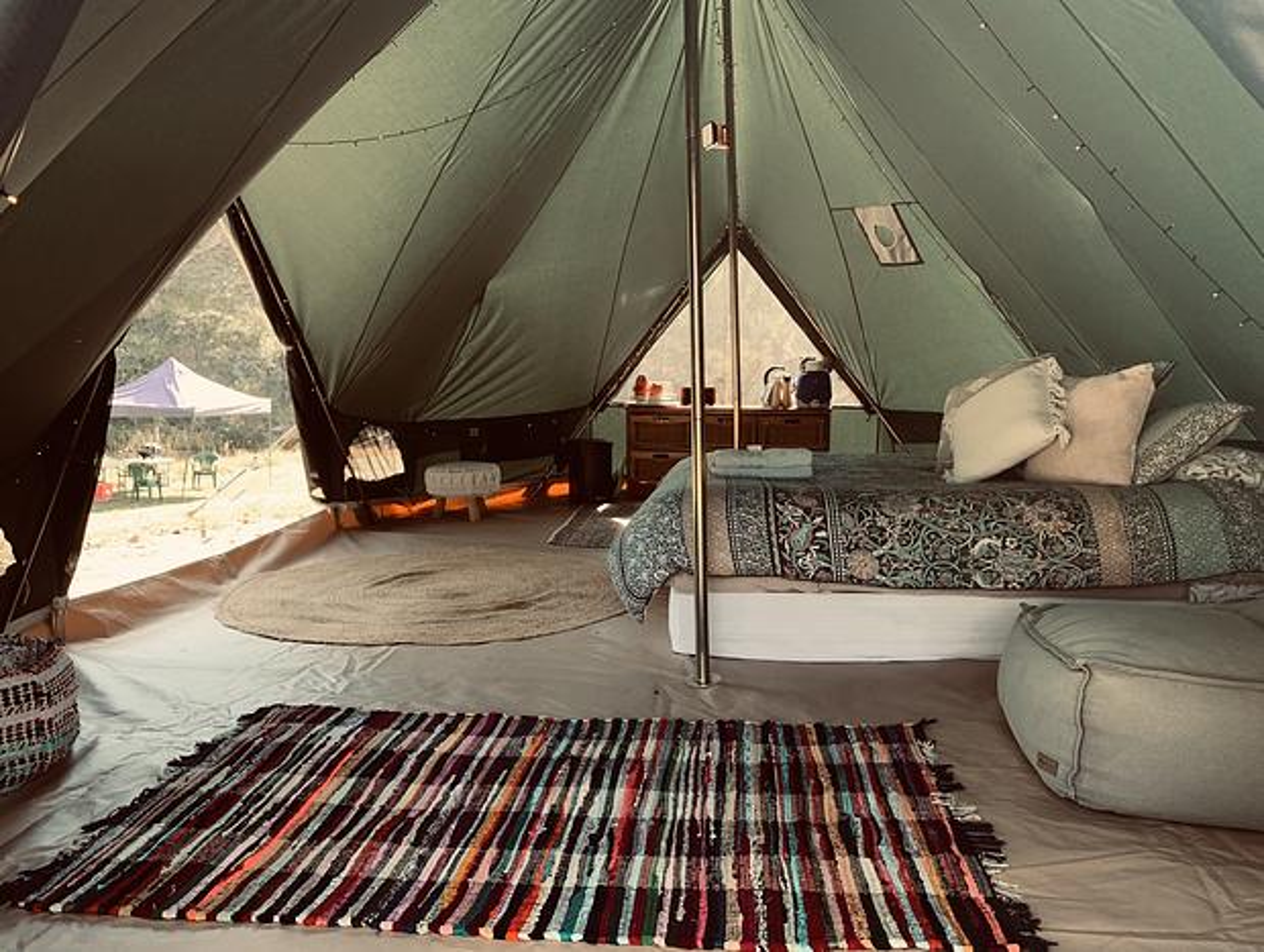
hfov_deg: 67.2
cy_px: 476
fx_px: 951
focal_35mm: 26
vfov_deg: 53.2
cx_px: 632
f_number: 1.8
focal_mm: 4.25
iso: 64
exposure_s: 1/121
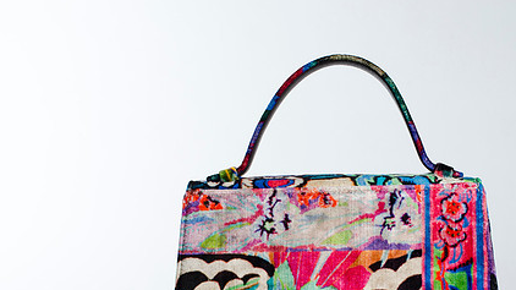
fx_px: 1122
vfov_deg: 14.6
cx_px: 342
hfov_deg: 25.8
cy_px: 249
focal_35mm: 82
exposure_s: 1/200
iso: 200
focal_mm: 50
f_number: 8
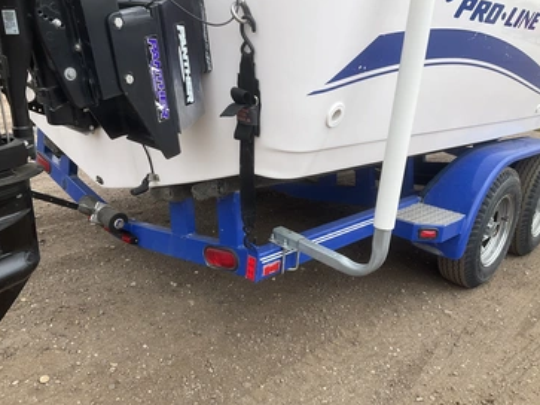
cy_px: 195
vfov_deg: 44.1
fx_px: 499
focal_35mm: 32
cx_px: 257
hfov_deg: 56.8
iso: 25
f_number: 1.8
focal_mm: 3
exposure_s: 1/383
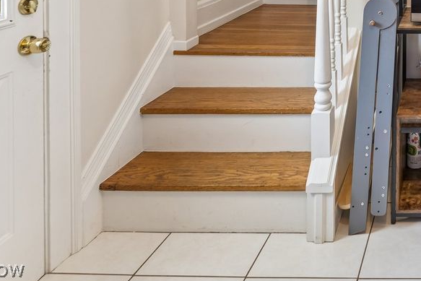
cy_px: -76
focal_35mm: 36
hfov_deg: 41.8
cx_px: 466
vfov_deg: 30.1
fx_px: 421
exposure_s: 1/13
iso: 200
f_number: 3.2
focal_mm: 14
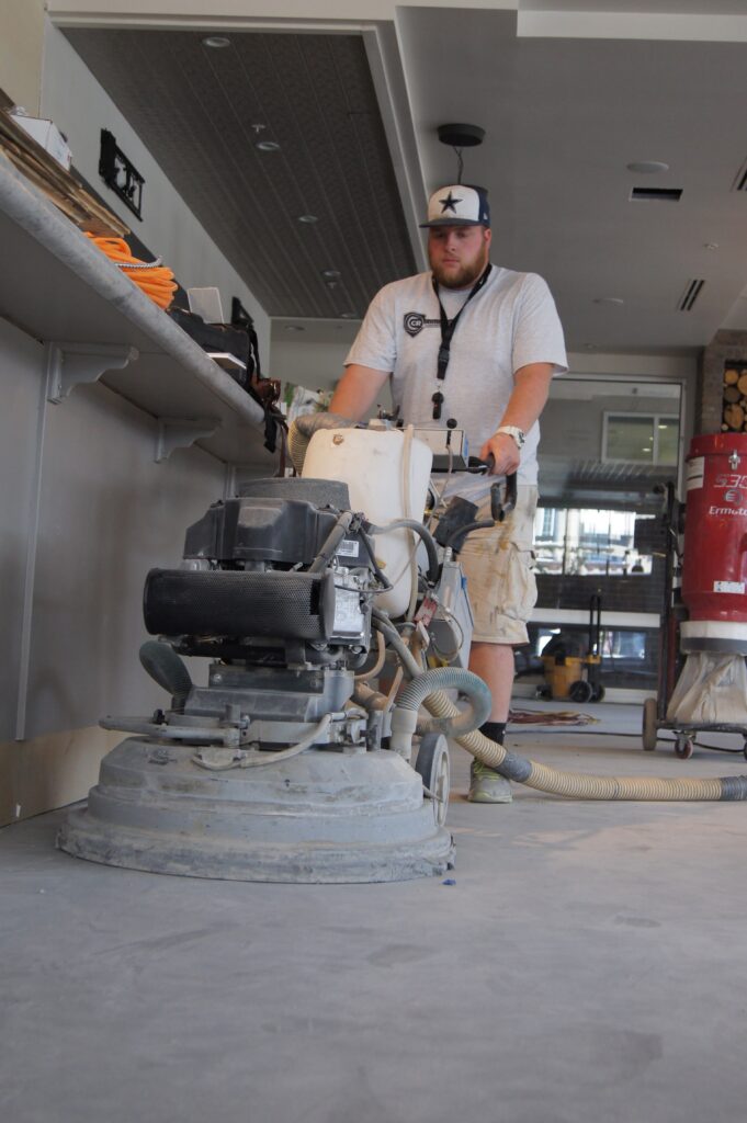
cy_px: 562
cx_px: 374
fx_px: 1637
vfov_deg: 37.9
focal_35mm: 52
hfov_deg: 25.7
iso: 400
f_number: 5
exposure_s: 1/60
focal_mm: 35
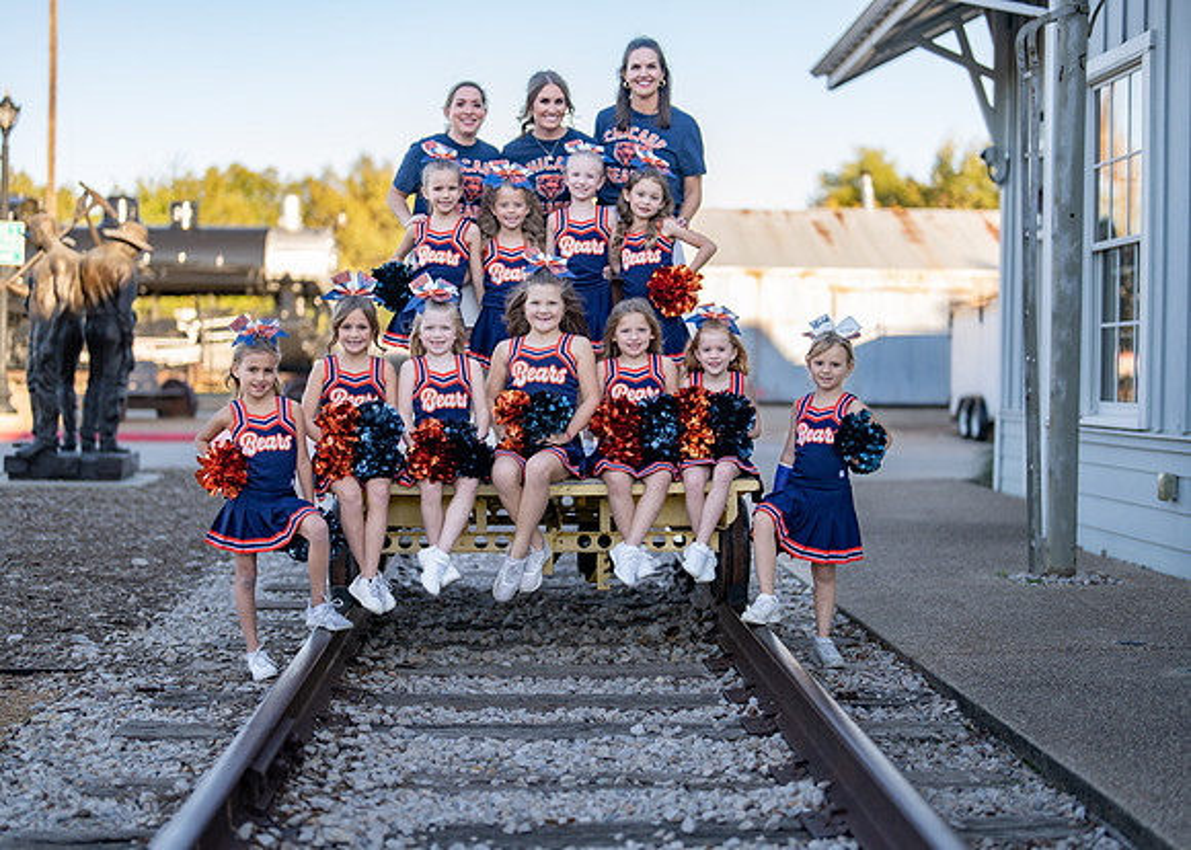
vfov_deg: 27.0
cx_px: 596
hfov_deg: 37.2
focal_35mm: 52
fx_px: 1772
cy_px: 425
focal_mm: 50
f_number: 1.2
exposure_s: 1/1250
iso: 100
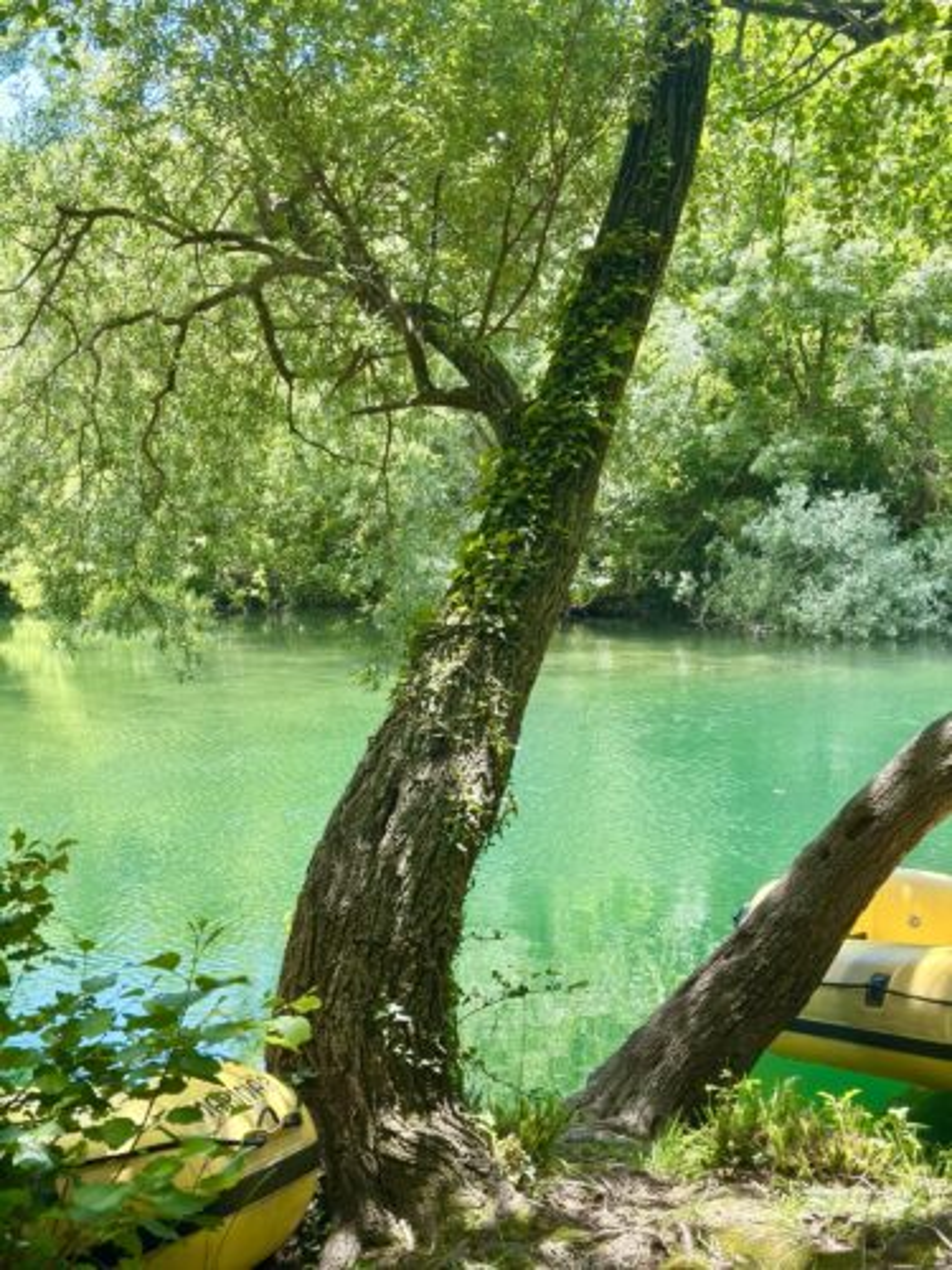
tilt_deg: -3.4
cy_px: 635
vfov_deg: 39.7
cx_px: 476
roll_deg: +0.6
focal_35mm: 48
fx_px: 1760
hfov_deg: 30.3
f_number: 1.78
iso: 80
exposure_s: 1/623
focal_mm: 6.86
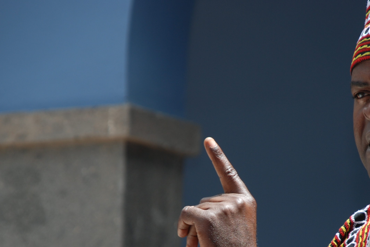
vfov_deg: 3.8
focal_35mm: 366
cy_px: 222
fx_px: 3765
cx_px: 252
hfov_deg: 5.6
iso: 100
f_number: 5.6
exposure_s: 1/125
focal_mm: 135
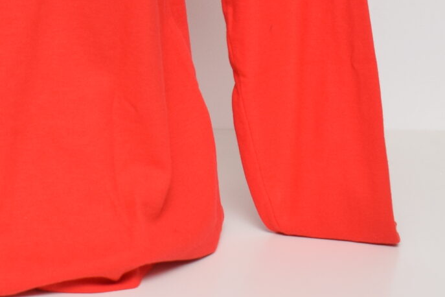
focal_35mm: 123
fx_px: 1520
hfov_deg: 16.3
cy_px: -185
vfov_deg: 10.6
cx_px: -10
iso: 400
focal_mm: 22
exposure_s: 1/200
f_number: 5.6
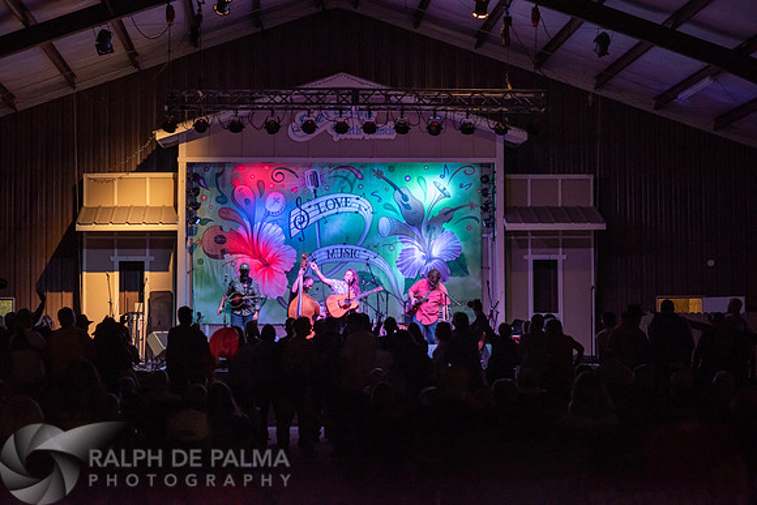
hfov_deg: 23.9
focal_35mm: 85
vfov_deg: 16.1
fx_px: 1788
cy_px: 252
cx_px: 378
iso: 2000
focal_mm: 85
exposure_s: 1/160
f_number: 4.5
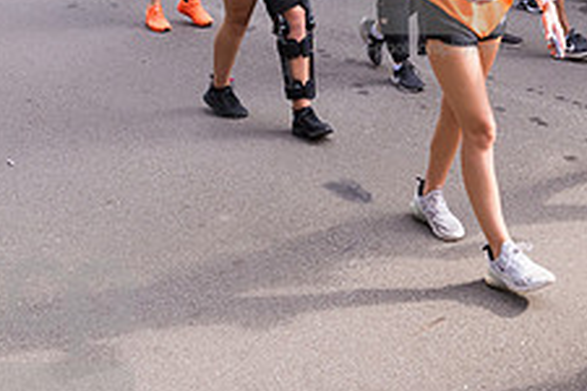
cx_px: 428
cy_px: -35
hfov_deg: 31.9
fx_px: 1011
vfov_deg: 20.9
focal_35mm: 62
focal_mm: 24
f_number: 6.3
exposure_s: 1/500
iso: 640
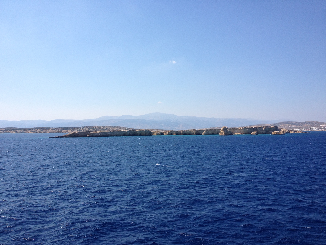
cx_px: 163
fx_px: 330
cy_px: 122
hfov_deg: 52.6
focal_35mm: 35
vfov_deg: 40.7
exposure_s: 1/2045
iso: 50
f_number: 2.4
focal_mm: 4.28
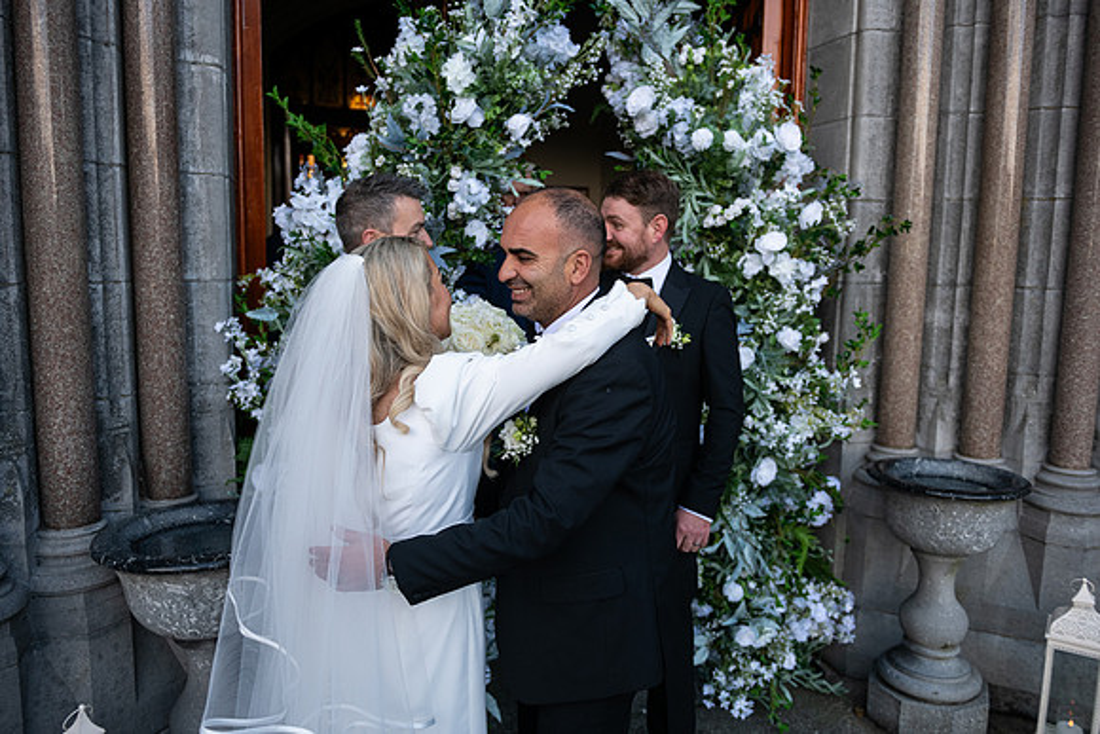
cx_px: 550
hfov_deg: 67.4
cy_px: 367
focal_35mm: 27
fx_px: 825
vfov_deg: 48.0
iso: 500
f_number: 3.5
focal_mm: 27
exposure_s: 1/1600
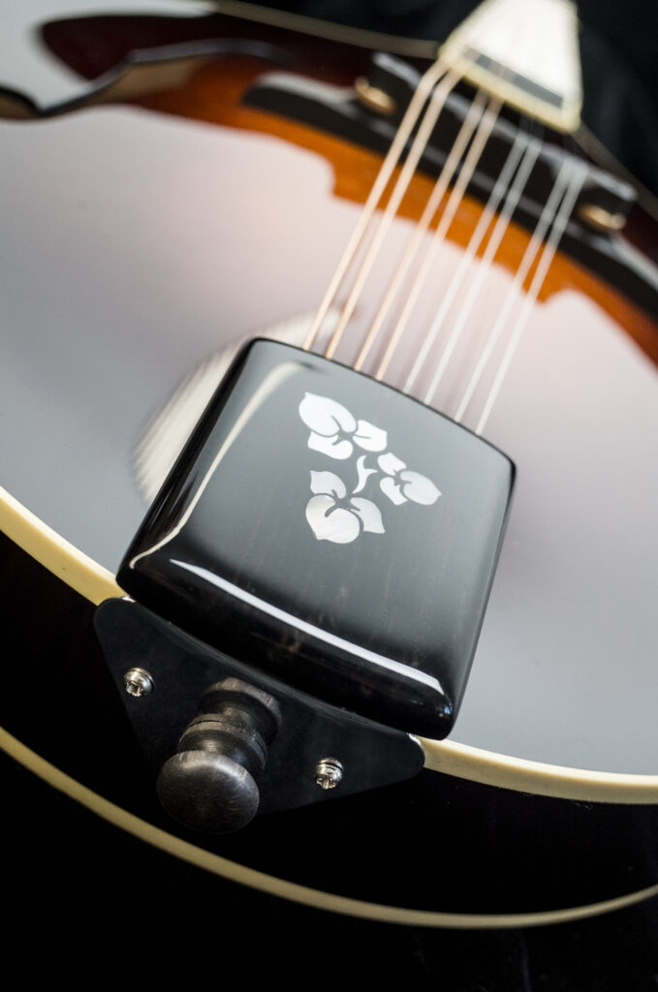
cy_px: 496
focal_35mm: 35
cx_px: 329
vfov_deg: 54.5
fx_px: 963
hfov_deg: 37.7
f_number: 4
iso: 400
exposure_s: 1/250
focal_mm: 18.3
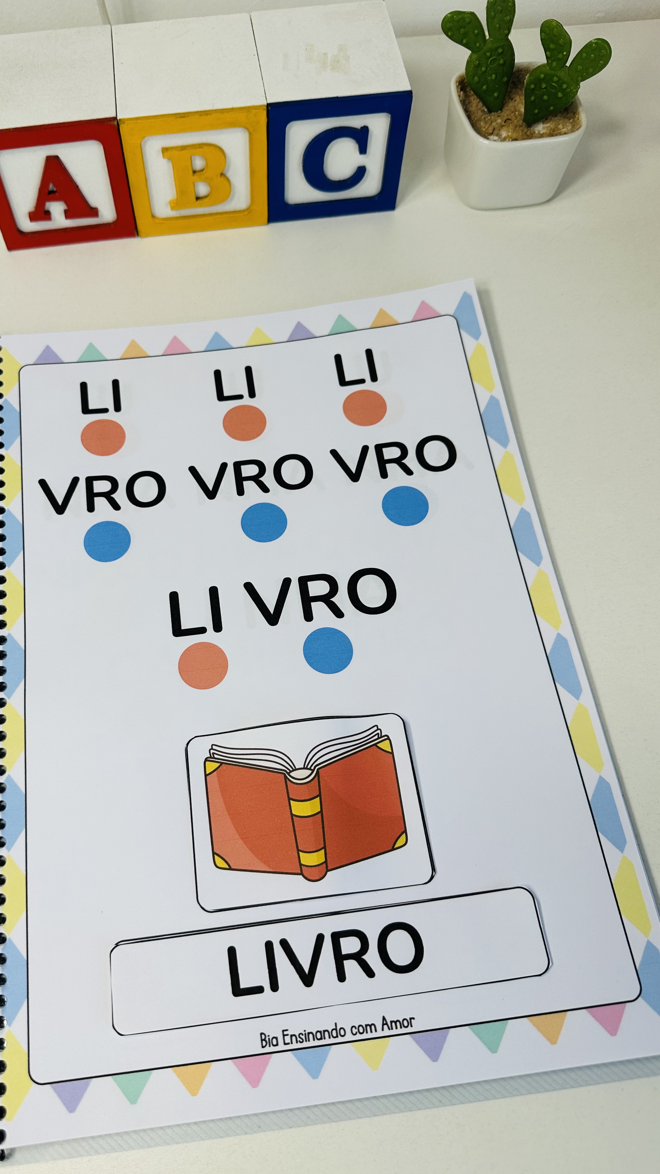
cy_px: 581
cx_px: 248
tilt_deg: -63.7
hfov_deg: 42.6
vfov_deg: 69.9
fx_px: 840
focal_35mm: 27
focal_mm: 6.86
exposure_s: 1/574
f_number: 1.78
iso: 80
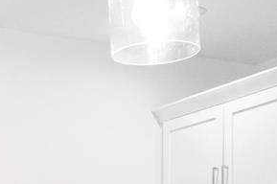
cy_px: 400
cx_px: -9
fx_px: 1022
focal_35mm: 133
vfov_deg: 9.4
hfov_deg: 15.1
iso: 1000
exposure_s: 1/80
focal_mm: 24
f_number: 4
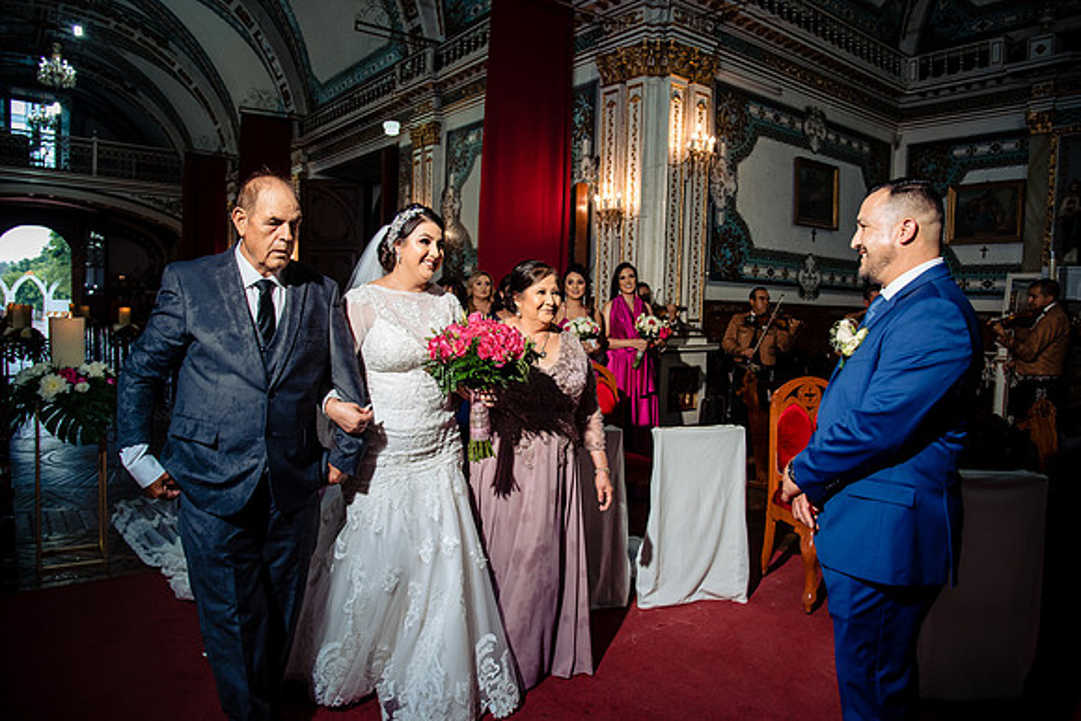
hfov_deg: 73.7
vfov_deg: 53.2
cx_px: 540
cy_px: 360
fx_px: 721
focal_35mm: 24
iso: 1600
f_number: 5.6
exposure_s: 1/160
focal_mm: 24
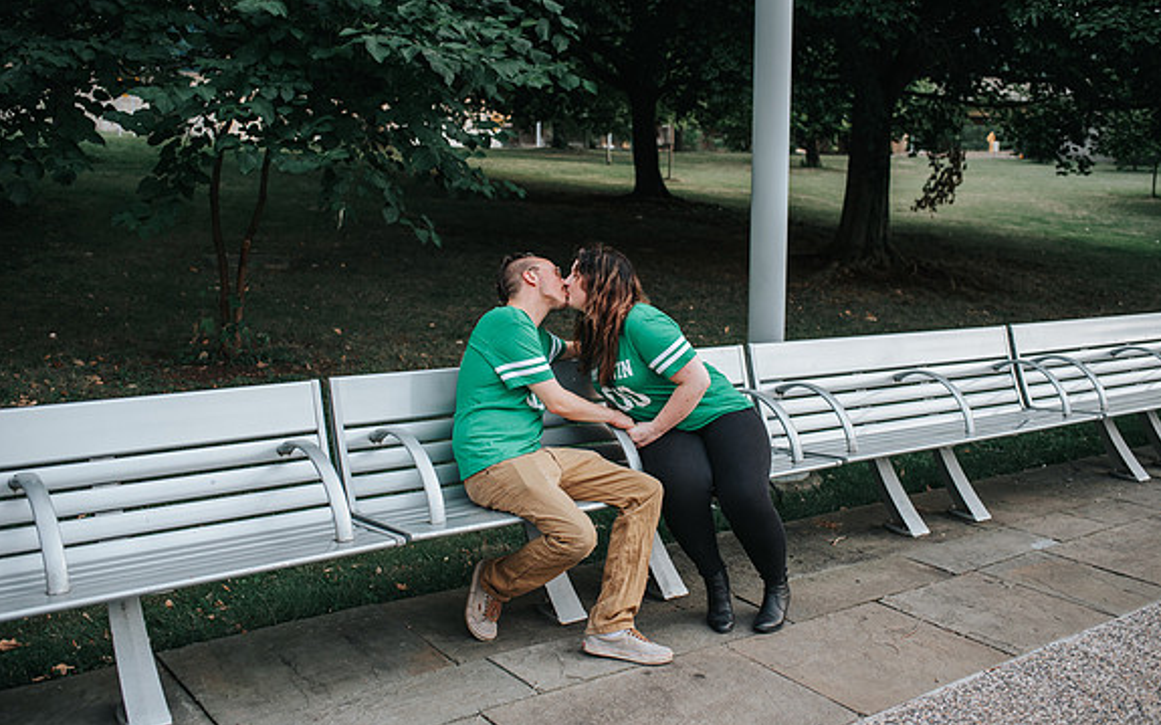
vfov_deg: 35.3
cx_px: 582
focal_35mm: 36
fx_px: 1139
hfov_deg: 54.0
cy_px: 342
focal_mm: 35
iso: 560
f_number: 3.2
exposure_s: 1/800
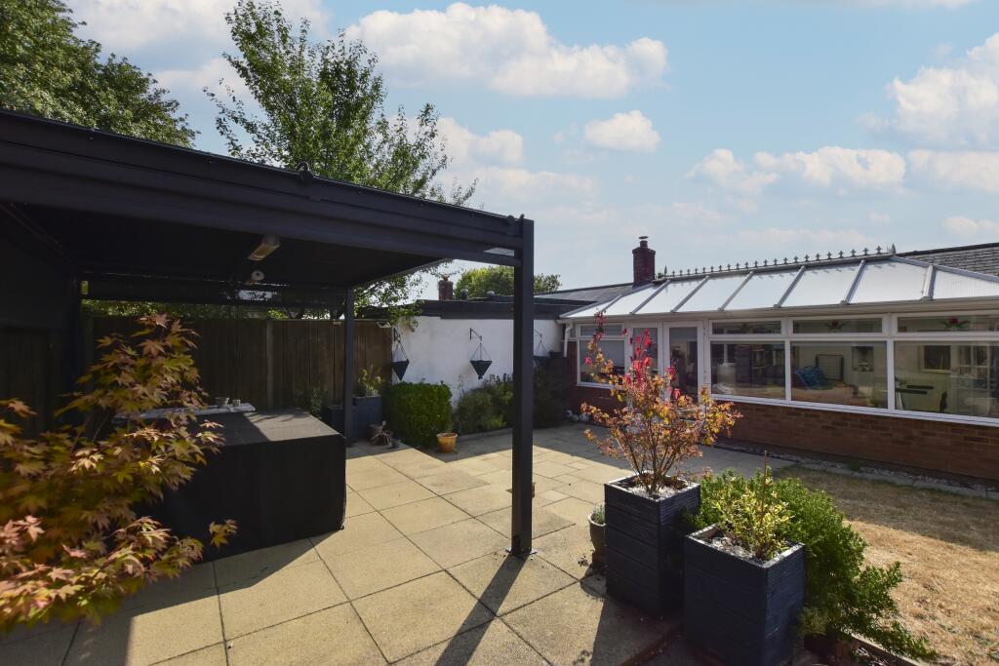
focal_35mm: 15
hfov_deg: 100.4
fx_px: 416
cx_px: 500
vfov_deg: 77.3
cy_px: 333
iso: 640
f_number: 8
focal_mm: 10
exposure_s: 1/2000
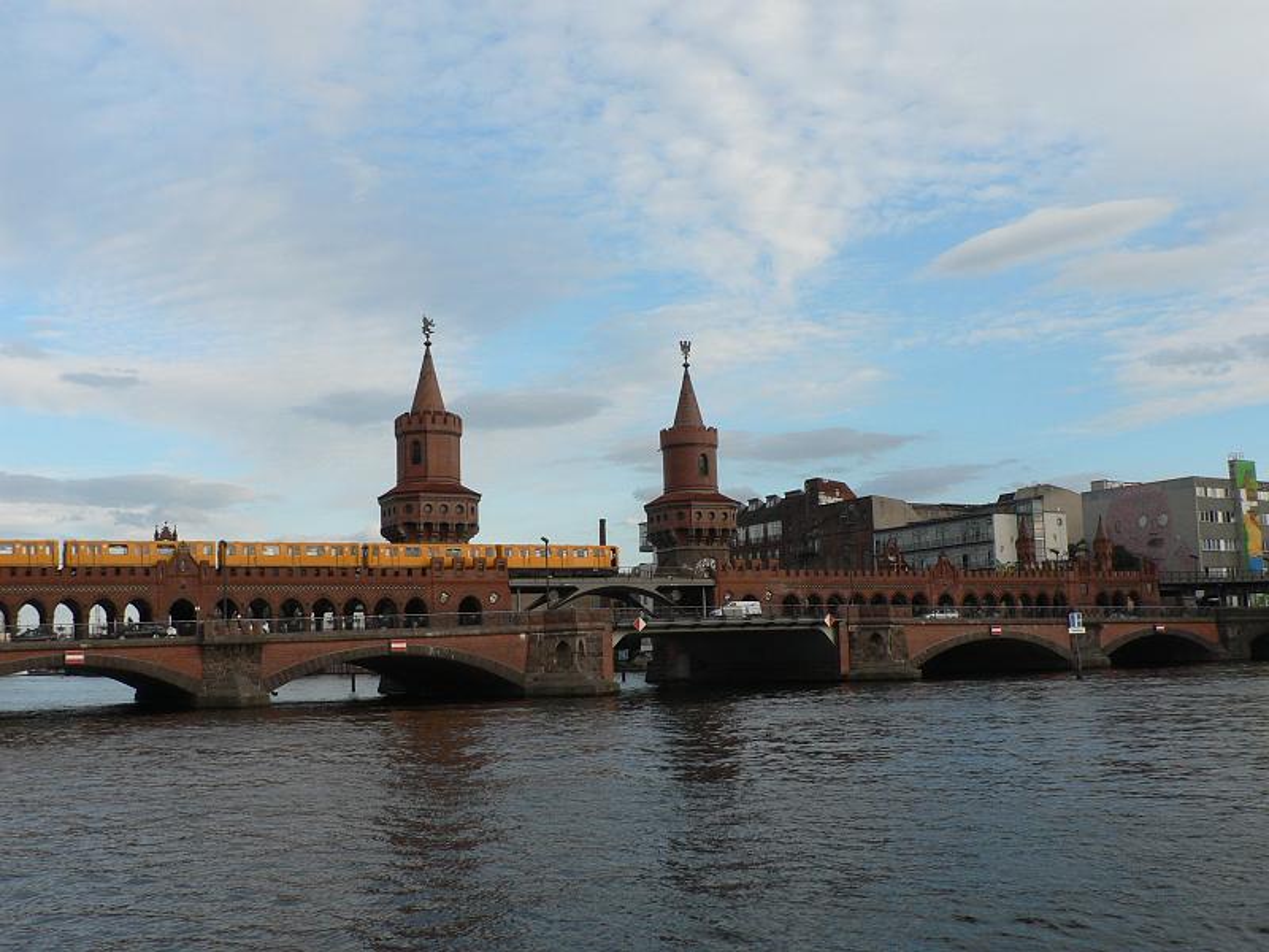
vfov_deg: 39.7
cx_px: 634
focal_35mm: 36
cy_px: 476
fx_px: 1320
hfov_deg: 51.4
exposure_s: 1/400
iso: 80
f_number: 4.5
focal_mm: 6
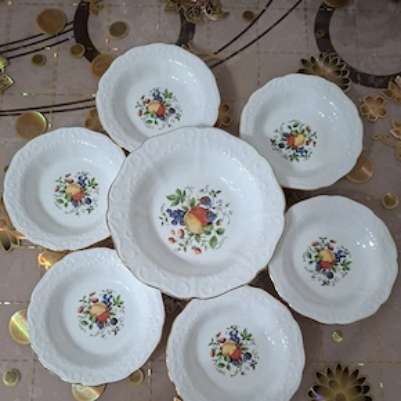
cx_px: 200
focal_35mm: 28
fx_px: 367
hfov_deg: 57.3
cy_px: 245
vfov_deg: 56.8
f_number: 1.8
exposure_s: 1/60.2
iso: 200
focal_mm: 5.54
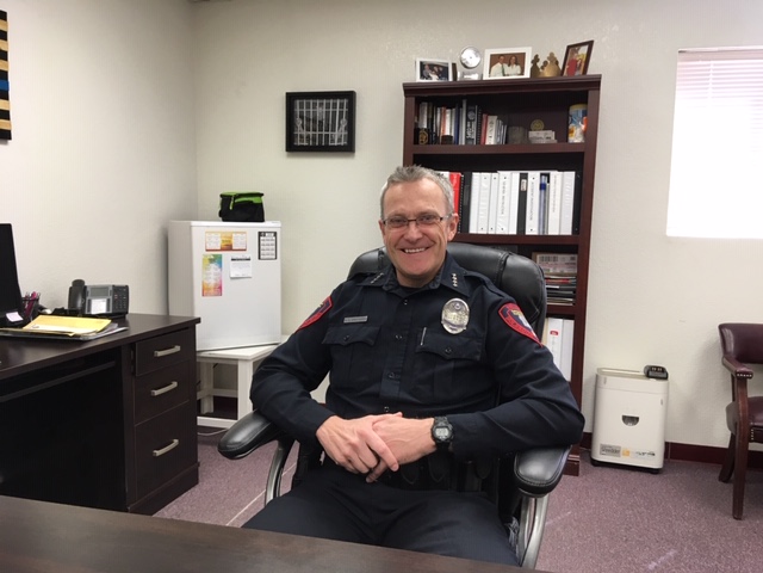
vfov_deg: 48.2
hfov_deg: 61.7
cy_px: 286
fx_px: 639
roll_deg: -0.4
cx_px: 382
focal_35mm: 29
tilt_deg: -6.4
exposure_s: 1/30
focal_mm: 4.15
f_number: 2.2
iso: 40
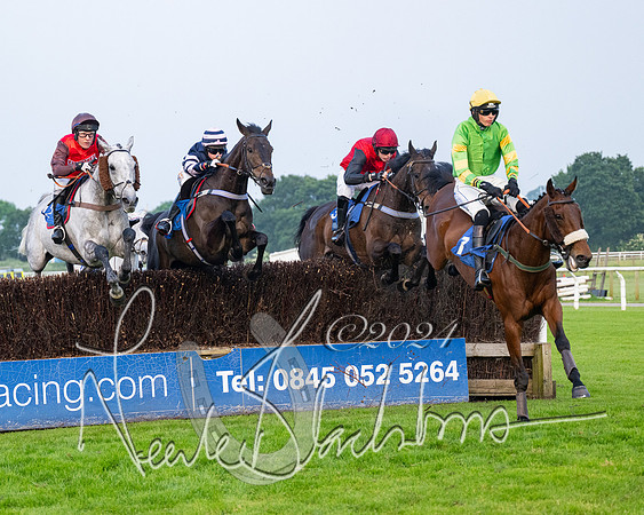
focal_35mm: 126
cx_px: 256
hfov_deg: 15.2
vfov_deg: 12.2
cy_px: 231
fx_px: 2410
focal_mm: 98
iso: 1250
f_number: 4
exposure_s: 1/2000
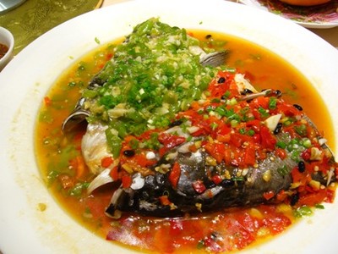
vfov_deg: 40.7
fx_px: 342
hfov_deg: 52.6
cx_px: 169
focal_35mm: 35
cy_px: 127
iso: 160
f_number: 2.8
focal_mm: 5.8
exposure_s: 1/15
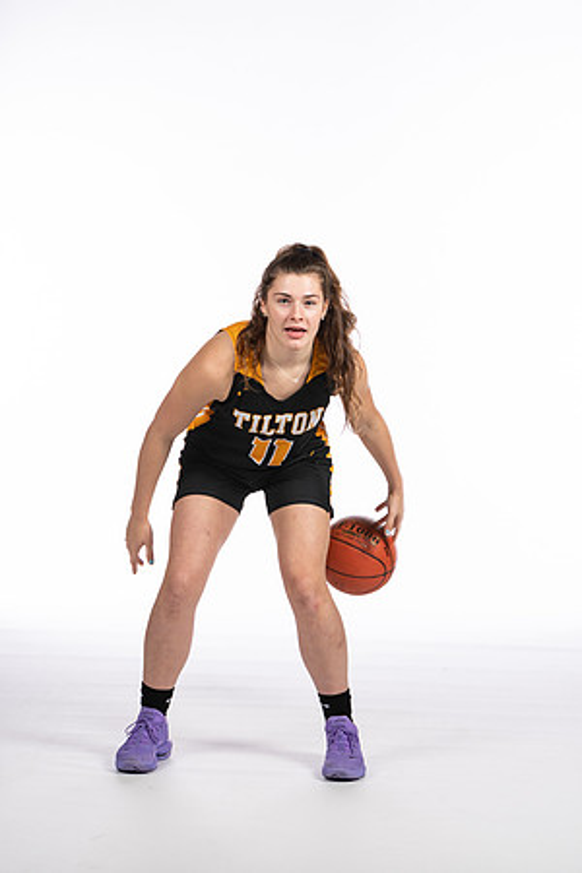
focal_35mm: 105
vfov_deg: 19.5
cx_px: 291
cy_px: 436
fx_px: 2546
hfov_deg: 13.0
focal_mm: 70
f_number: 5.6
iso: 100
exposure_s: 1/100
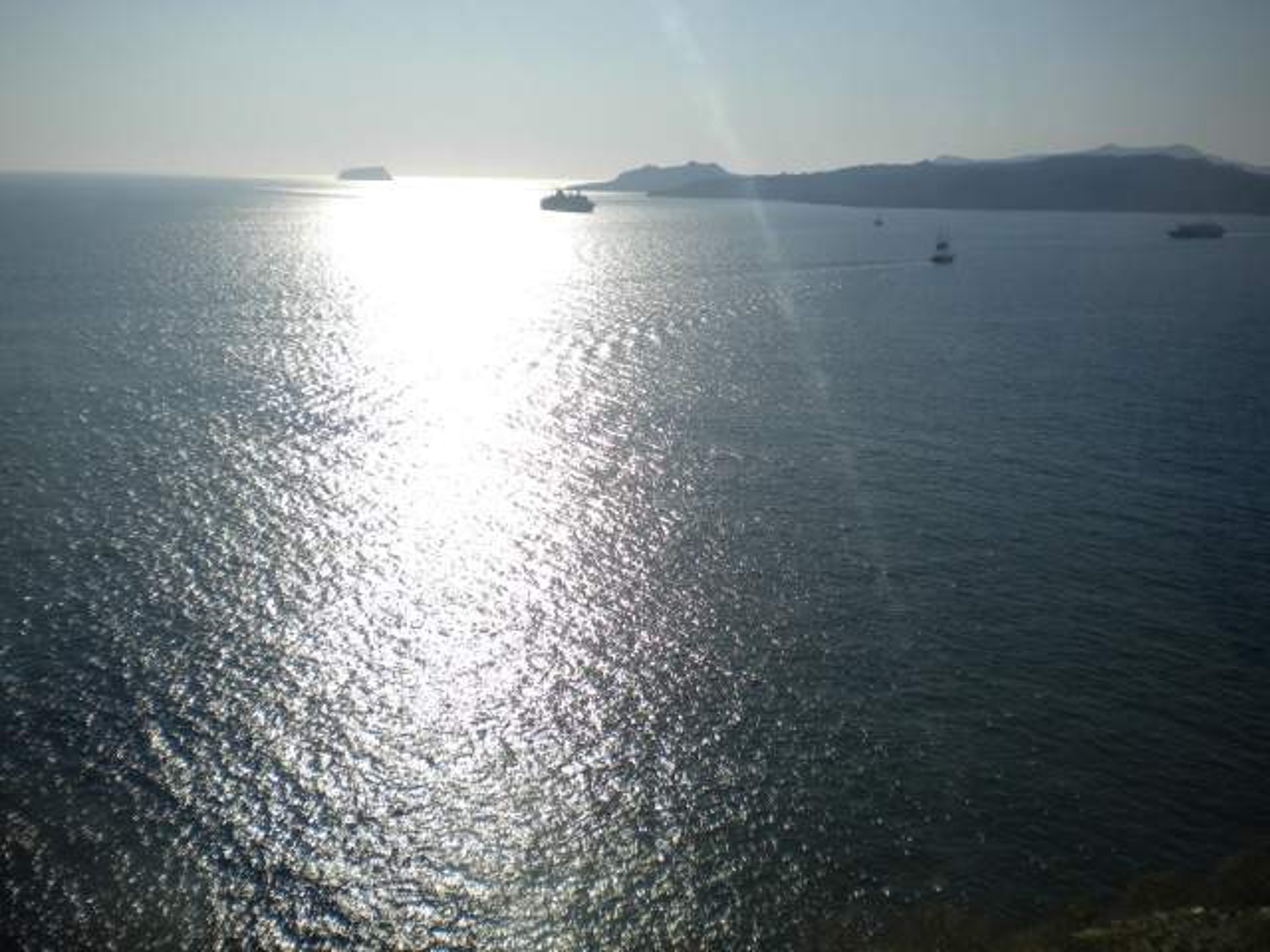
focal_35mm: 35
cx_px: 635
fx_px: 1284
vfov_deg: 40.7
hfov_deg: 52.6
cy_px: 476
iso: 80
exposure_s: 1/1000
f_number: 4.6
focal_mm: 6.3
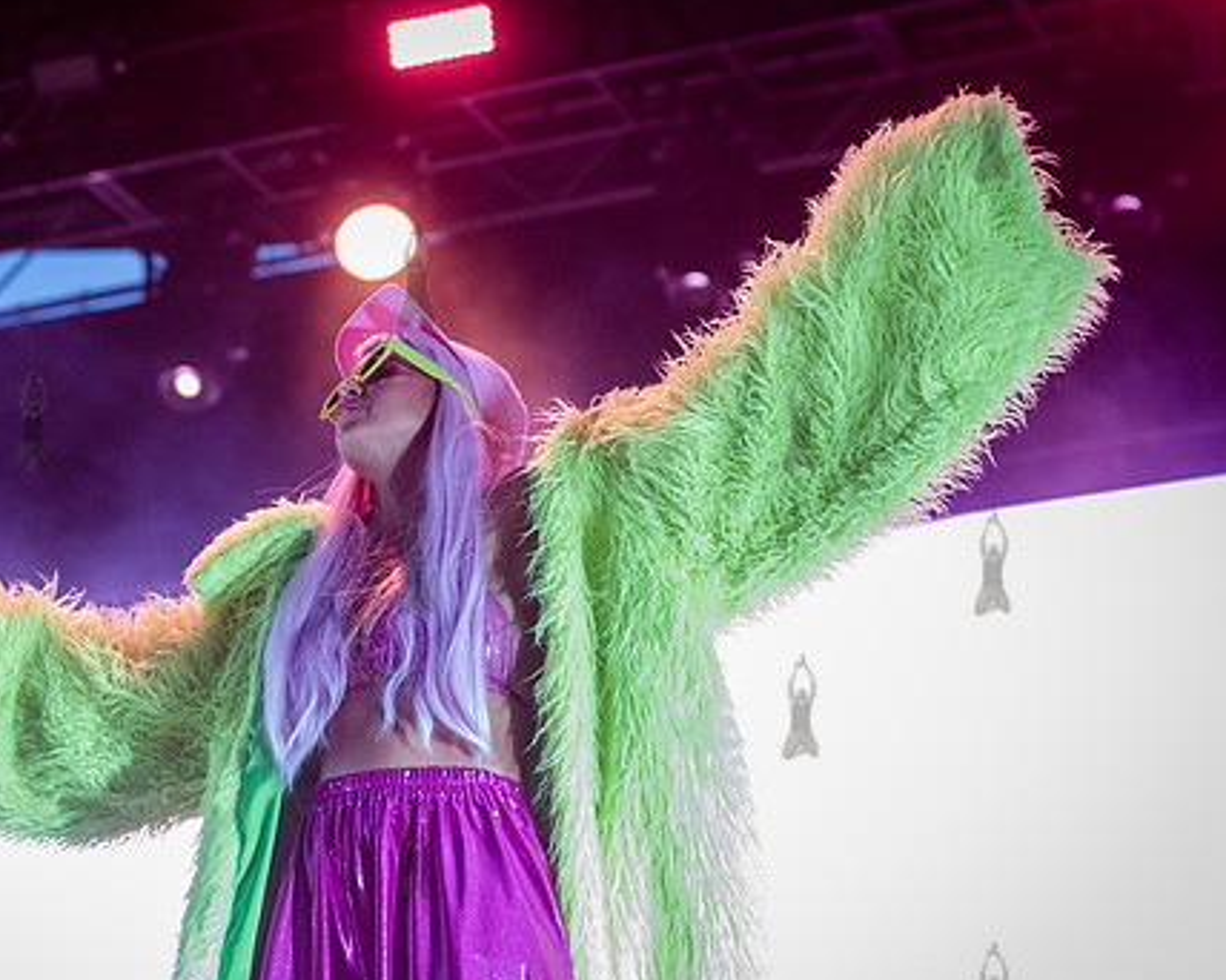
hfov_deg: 16.9
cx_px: 324
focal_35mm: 113
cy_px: 601
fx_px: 4098
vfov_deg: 13.6
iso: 5000
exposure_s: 1/400
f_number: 4
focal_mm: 80
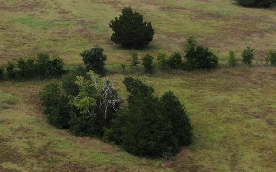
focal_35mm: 147
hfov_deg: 13.9
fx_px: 1106
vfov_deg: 8.9
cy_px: 12
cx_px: -27
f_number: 3.4
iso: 100
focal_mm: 6.77
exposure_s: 1/640
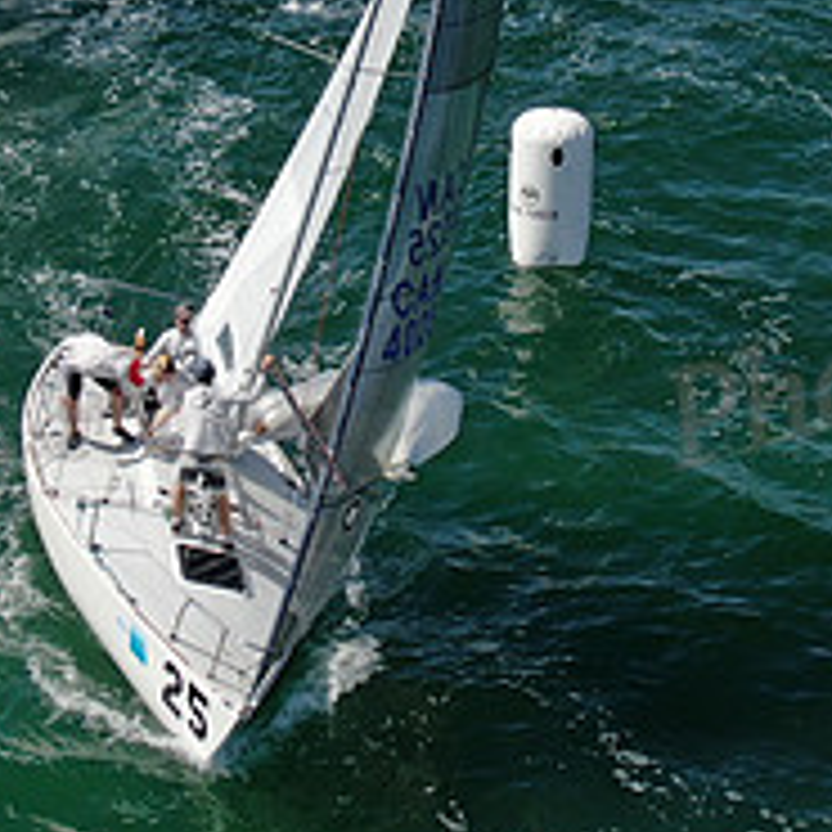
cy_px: 146
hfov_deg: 13.4
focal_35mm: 130
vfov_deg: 13.3
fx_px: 3535
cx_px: 409
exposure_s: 1/1000
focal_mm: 8.42
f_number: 3.8
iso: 100
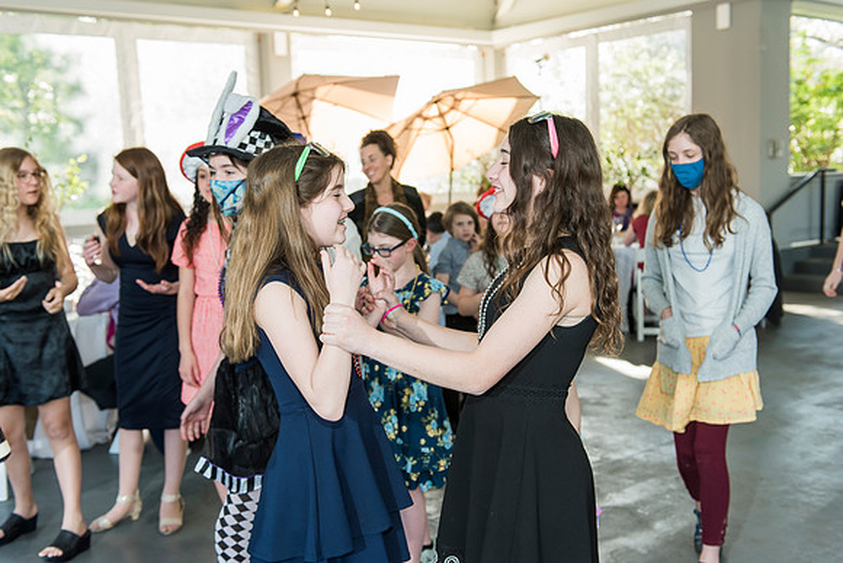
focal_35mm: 40
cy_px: 282
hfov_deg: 48.4
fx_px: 937
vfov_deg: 33.4
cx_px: 422
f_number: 4
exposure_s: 1/160
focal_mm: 40
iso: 500
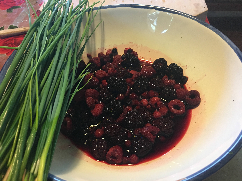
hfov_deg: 61.7
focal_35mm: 29
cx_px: 121
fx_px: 203
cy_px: 90
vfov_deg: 48.2
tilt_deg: -48.4
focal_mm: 4.15
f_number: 2.2
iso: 125
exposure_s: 1/17
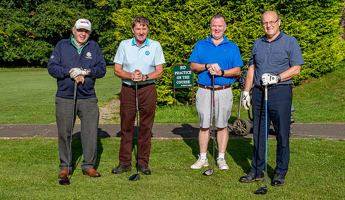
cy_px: 93
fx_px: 603
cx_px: 146
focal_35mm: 65
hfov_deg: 31.9
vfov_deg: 18.9
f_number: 8
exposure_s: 1/100
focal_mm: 32
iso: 140
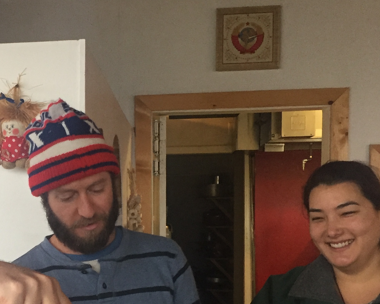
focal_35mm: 68
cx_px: 49
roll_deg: +0.5
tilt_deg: -3.0
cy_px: 260
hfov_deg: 27.1
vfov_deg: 22.1
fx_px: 765
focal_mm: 4.15
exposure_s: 1/30
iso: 160
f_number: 2.2
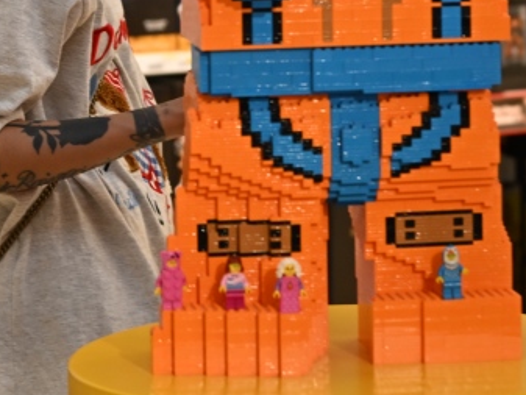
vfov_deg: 6.9
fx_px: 3223
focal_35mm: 212
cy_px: -164
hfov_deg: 9.3
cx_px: 495
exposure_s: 1/200
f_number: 4
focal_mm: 62
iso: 800
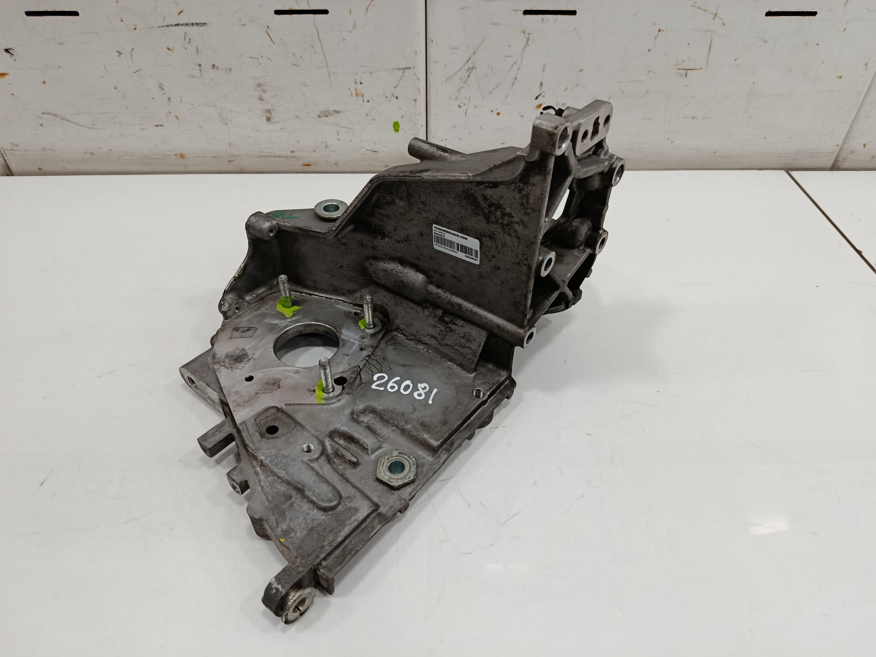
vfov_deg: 56.8
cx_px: 438
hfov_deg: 71.6
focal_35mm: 24
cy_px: 328
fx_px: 607
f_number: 1.7
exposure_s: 1/100
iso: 941
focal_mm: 5.24
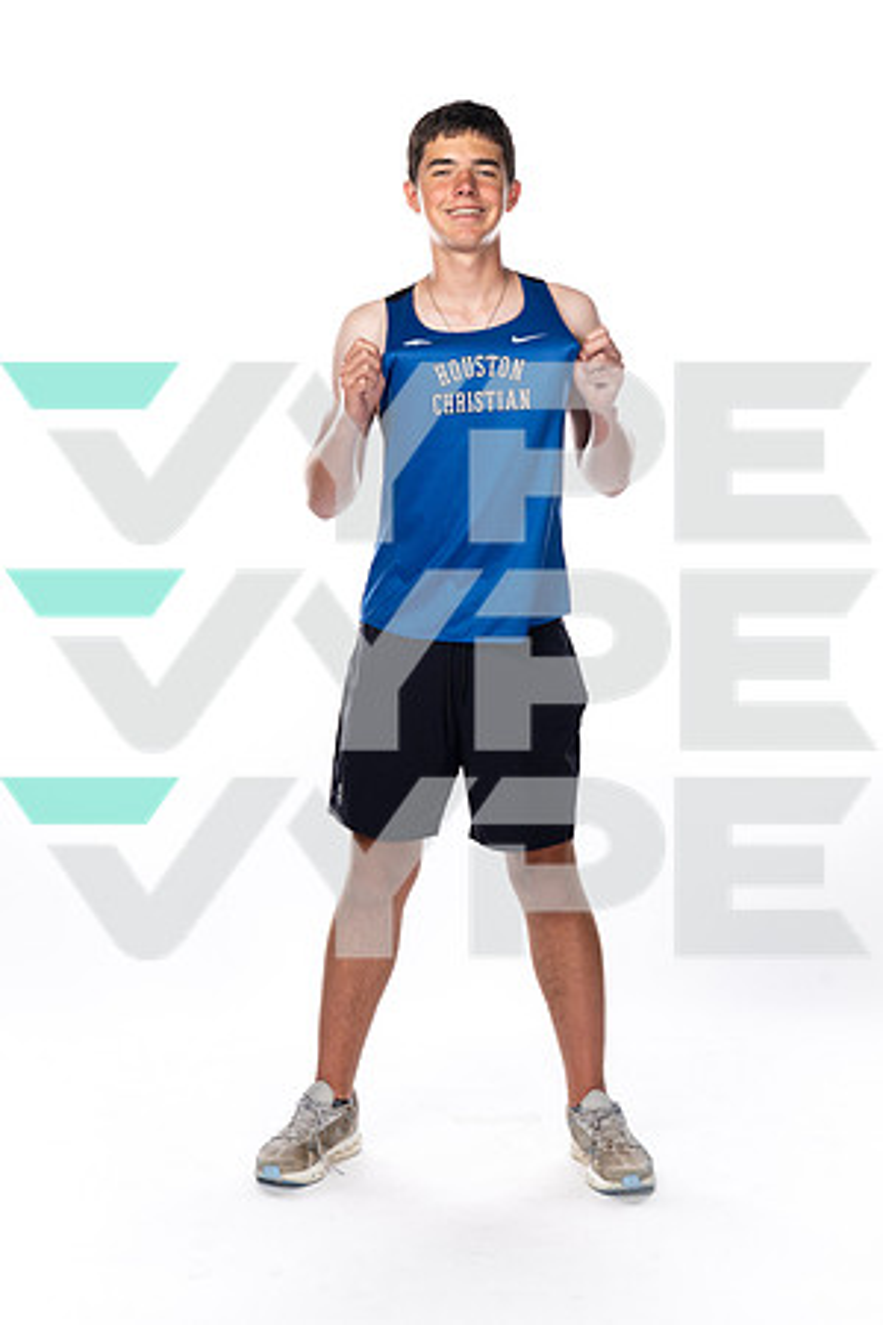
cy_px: 662
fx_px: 2023
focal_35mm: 55
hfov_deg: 24.6
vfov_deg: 36.2
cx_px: 442
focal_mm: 55
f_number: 8
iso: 640
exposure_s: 1/250
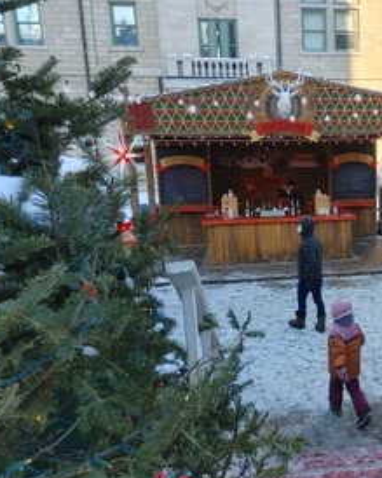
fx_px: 523
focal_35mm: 37
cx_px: 326
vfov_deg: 49.1
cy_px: 244
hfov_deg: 38.0
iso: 50
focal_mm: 4.81
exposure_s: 1/247
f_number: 1.8
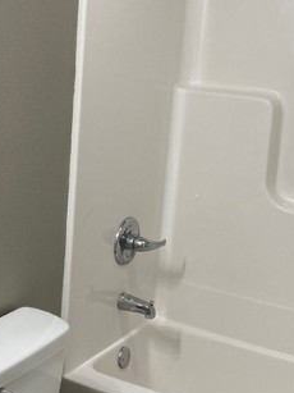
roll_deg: -5.4
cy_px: 195
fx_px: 793
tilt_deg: -11.4
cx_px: 144
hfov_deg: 21.0
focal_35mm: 70
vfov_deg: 27.8
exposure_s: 1/60
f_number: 1.8
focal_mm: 3.99
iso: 64
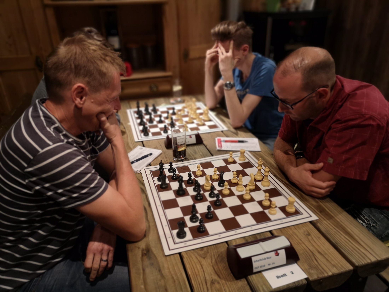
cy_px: 146
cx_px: 194
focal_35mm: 27
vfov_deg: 51.4
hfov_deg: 65.3
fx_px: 303
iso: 160
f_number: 0.95
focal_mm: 3.95
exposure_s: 1/50
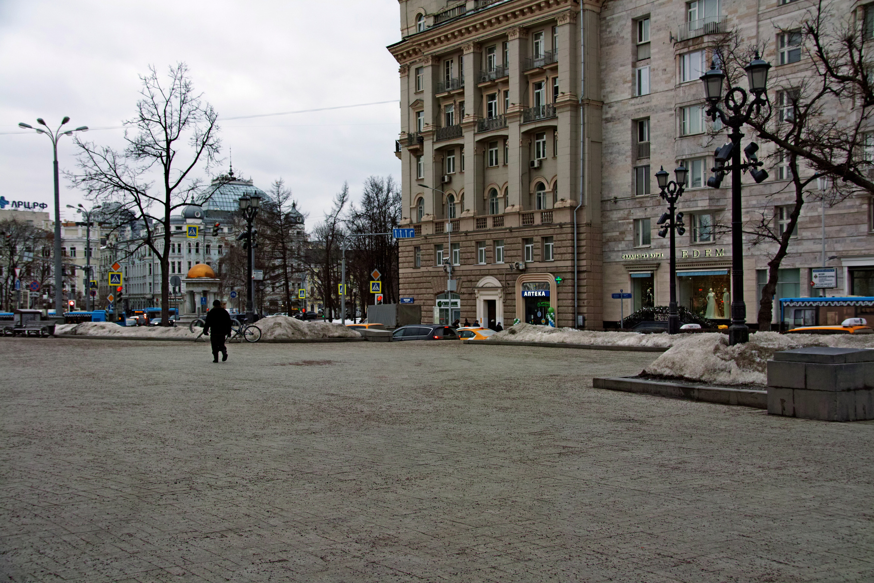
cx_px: 437
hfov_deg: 45.0
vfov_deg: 30.8
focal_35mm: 44
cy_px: 292
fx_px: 1056
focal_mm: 29
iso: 100
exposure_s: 1/80
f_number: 5.6
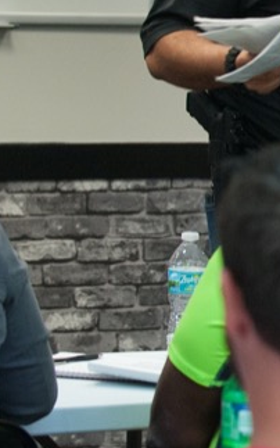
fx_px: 3234
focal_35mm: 265
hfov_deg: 4.9
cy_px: 96
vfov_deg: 7.9
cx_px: 552
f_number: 3.5
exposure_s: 1/160
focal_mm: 70
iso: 2000
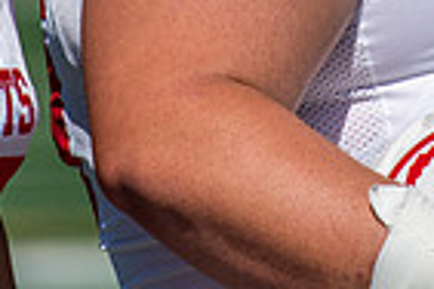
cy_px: -333
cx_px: 430
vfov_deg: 1.0
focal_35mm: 1407
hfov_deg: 1.5
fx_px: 16961
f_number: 2.8
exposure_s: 1/8000
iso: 160
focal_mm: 200
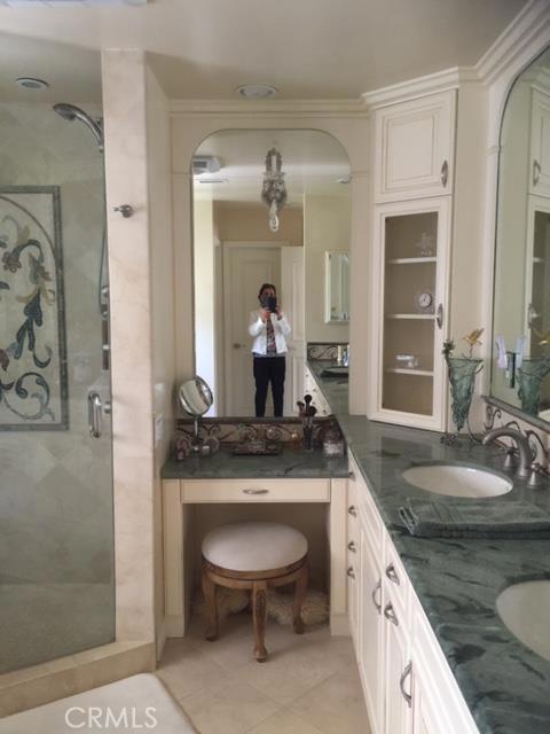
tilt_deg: -5.7
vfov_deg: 61.7
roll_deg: +0.7
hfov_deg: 48.2
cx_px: 275
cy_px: 367
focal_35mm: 29
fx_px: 614
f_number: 2.2
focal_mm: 4.15
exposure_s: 1/4
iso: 64
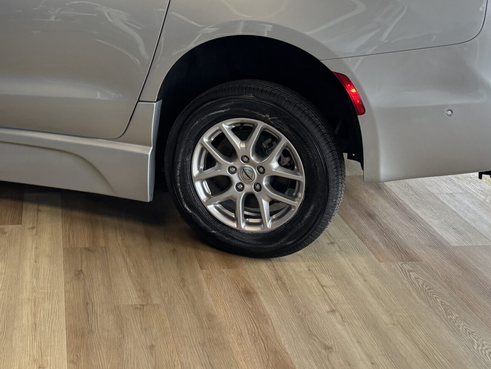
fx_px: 808
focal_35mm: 57
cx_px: 89
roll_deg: +1.4
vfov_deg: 24.3
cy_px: -16
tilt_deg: -7.6
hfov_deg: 32.7
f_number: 1.6
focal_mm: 5.96
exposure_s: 1/60
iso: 100
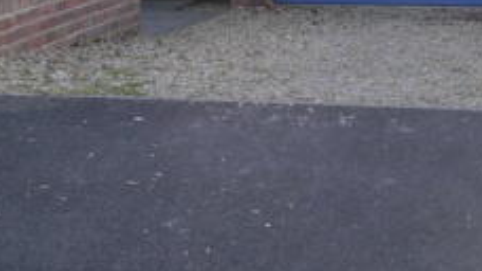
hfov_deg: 17.9
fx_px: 1495
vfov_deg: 10.1
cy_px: -105
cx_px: 466
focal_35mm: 117
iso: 50
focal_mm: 8.7
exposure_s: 1/82.6
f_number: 4
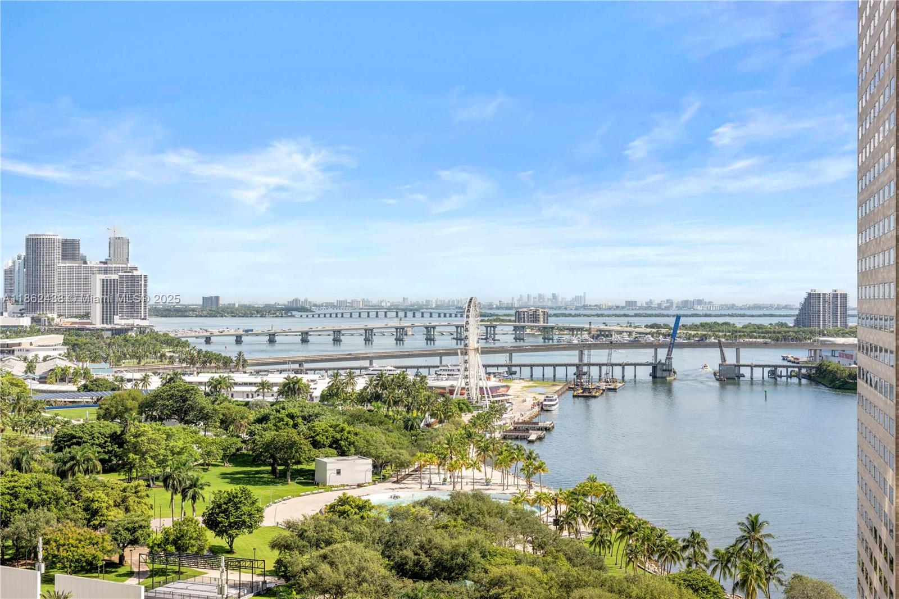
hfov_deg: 39.6
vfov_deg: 27.0
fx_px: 1248
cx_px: 450
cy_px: 300
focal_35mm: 50
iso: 64
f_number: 8
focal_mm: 50
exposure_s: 1/100
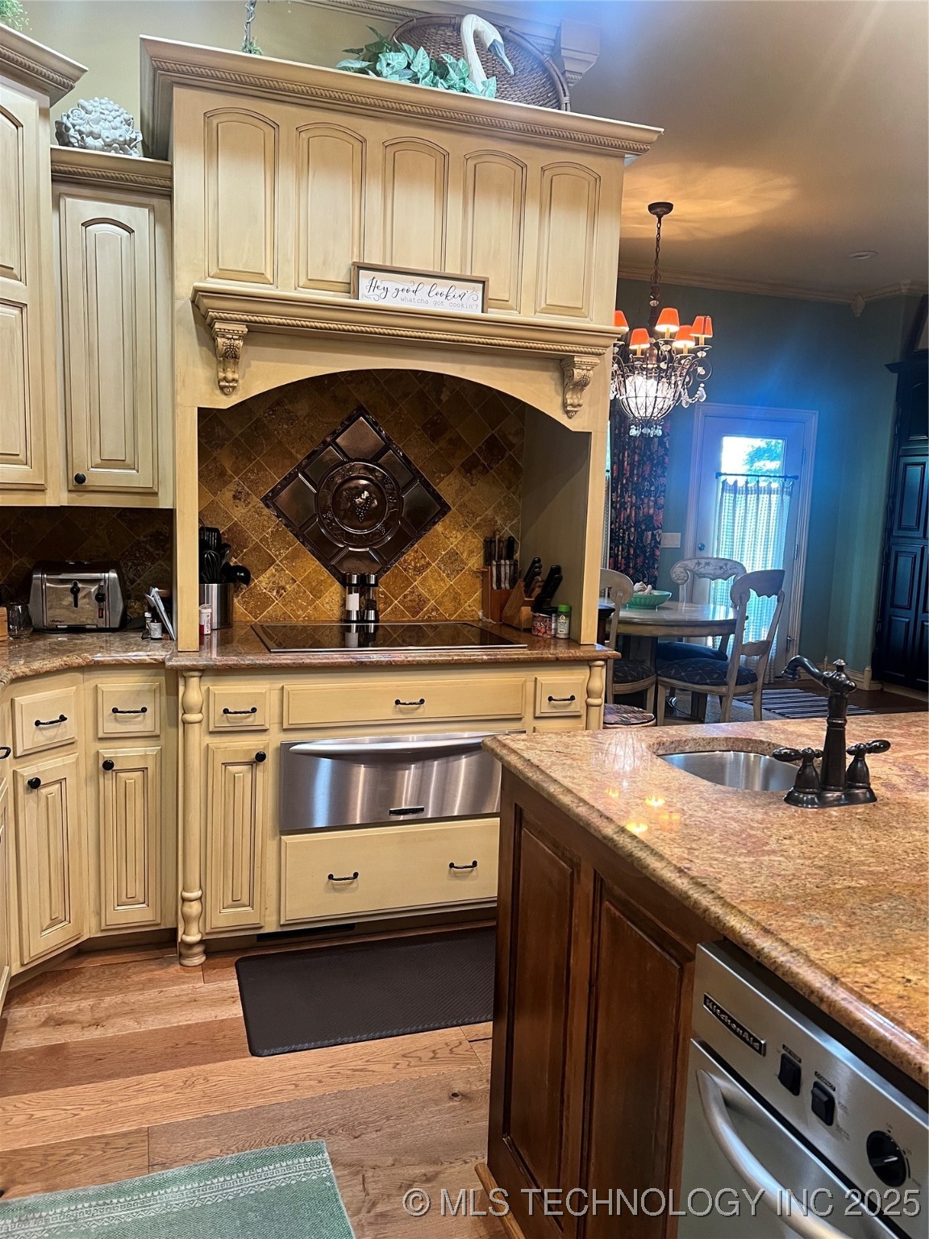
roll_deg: -1.4
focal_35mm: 26
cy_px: 620
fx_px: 930
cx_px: 464
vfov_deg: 67.3
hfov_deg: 53.1
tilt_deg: -6.6
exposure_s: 1/60
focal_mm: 5.7
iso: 250
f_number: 1.5
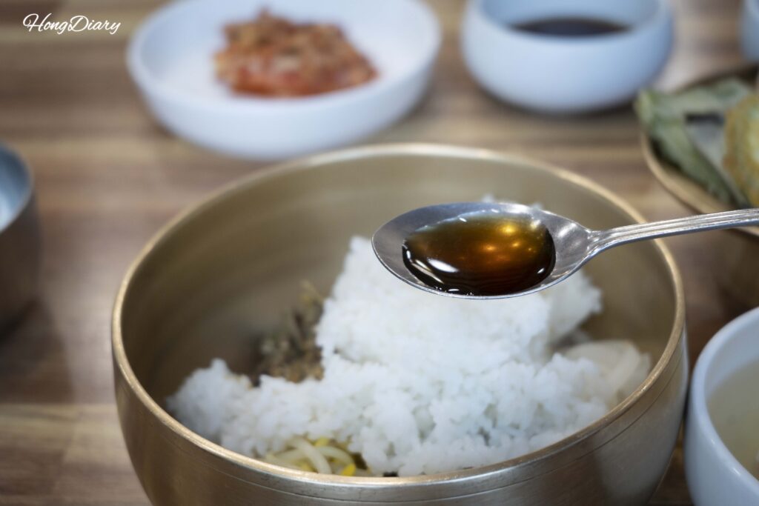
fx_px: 1244
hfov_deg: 33.9
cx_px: 380
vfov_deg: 23.0
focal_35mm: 59
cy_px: 253
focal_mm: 59
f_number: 5.6
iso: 800
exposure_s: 1/60
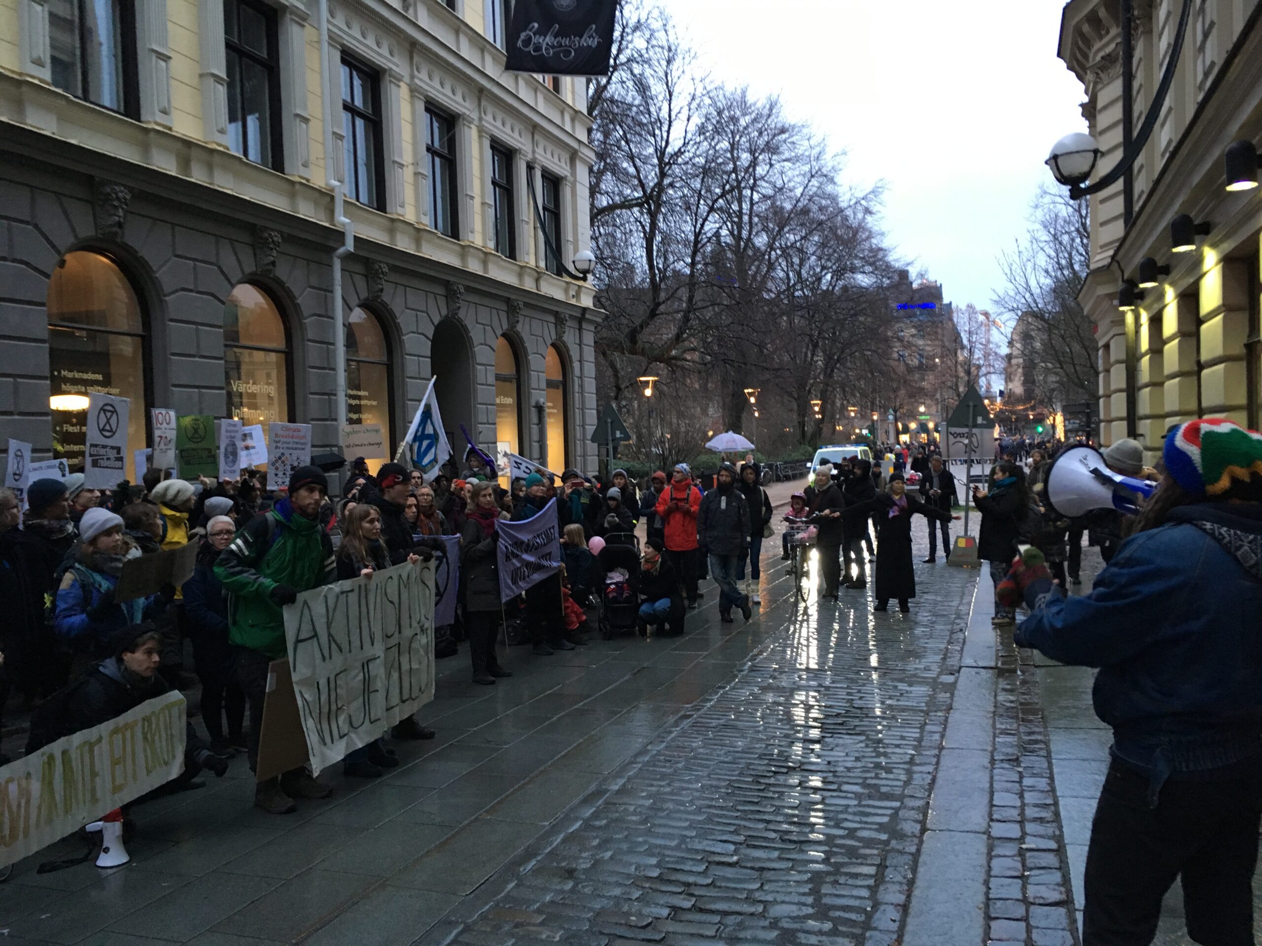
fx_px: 1057
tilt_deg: -4.9
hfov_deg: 61.7
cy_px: 473
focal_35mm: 29
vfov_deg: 48.2
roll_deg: +2.5
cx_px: 631
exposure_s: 1/33
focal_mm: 4.15
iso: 200
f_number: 2.2
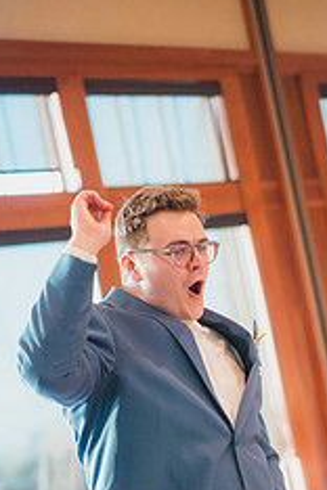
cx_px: 214
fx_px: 1308
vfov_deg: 20.8
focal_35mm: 96
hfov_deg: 14.2
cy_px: 446
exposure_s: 1/2000
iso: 1250
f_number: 1.4
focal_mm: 50
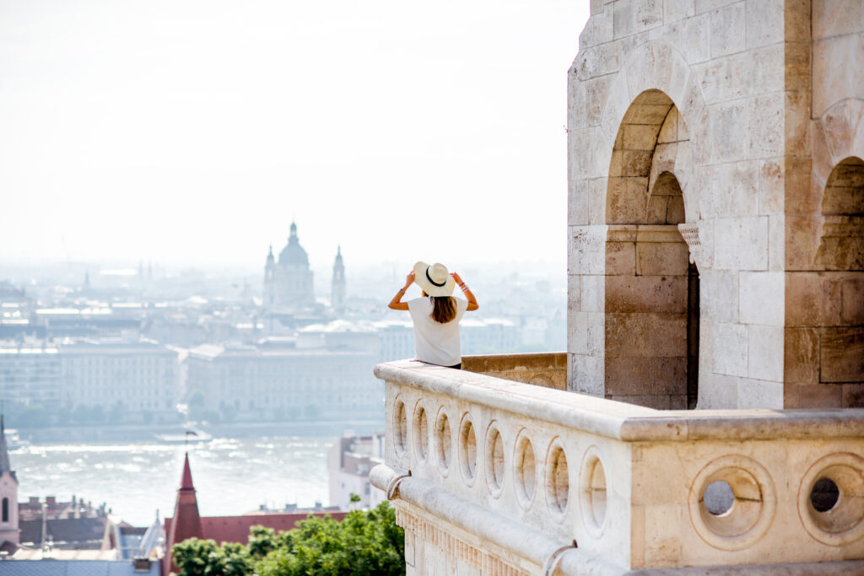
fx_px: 2040
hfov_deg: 23.9
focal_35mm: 85
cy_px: 288
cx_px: 432
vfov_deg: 16.1
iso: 200
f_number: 2.5
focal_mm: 85
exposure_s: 1/8000
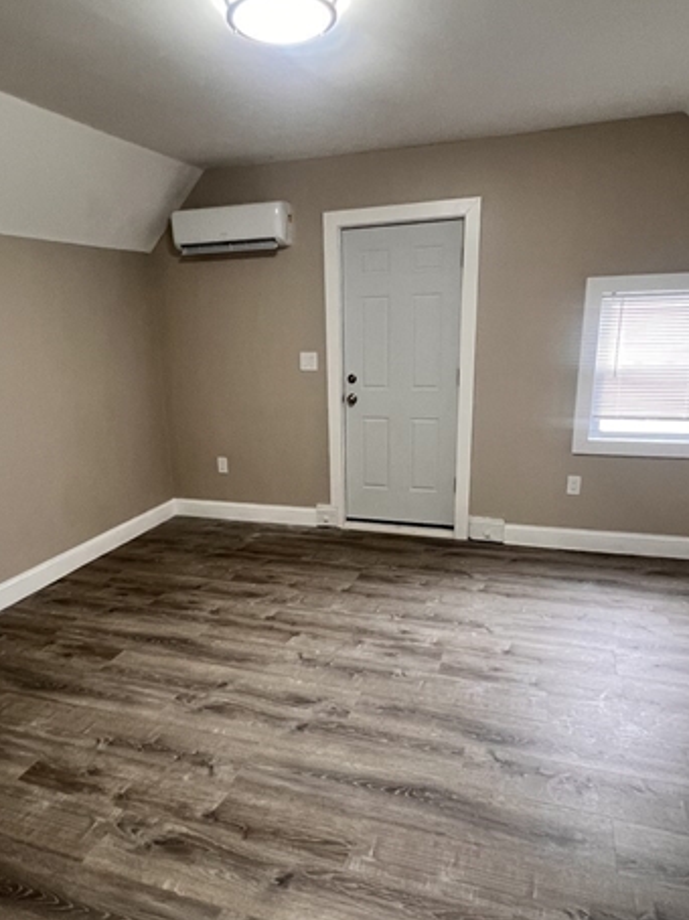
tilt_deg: -14.8
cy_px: 511
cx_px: 322
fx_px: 584
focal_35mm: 22
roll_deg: +1.0
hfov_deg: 61.0
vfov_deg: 76.2
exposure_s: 1/60
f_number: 1.8
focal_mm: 1.57
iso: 200
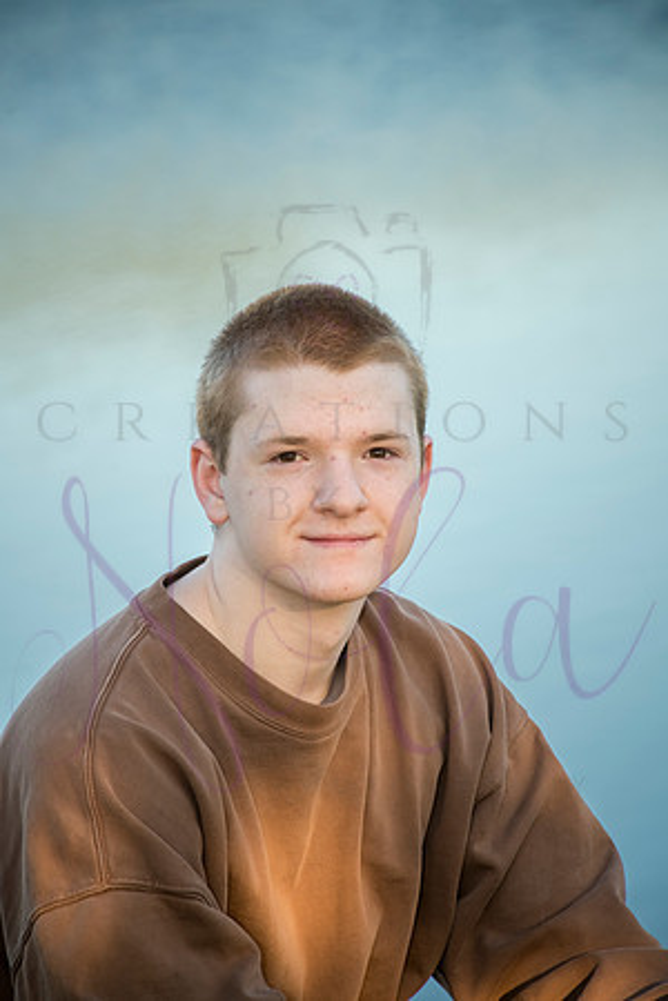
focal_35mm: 200
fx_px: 5566
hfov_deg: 6.9
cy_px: 500
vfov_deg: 10.3
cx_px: 334
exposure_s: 1/400
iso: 400
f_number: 10
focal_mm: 200
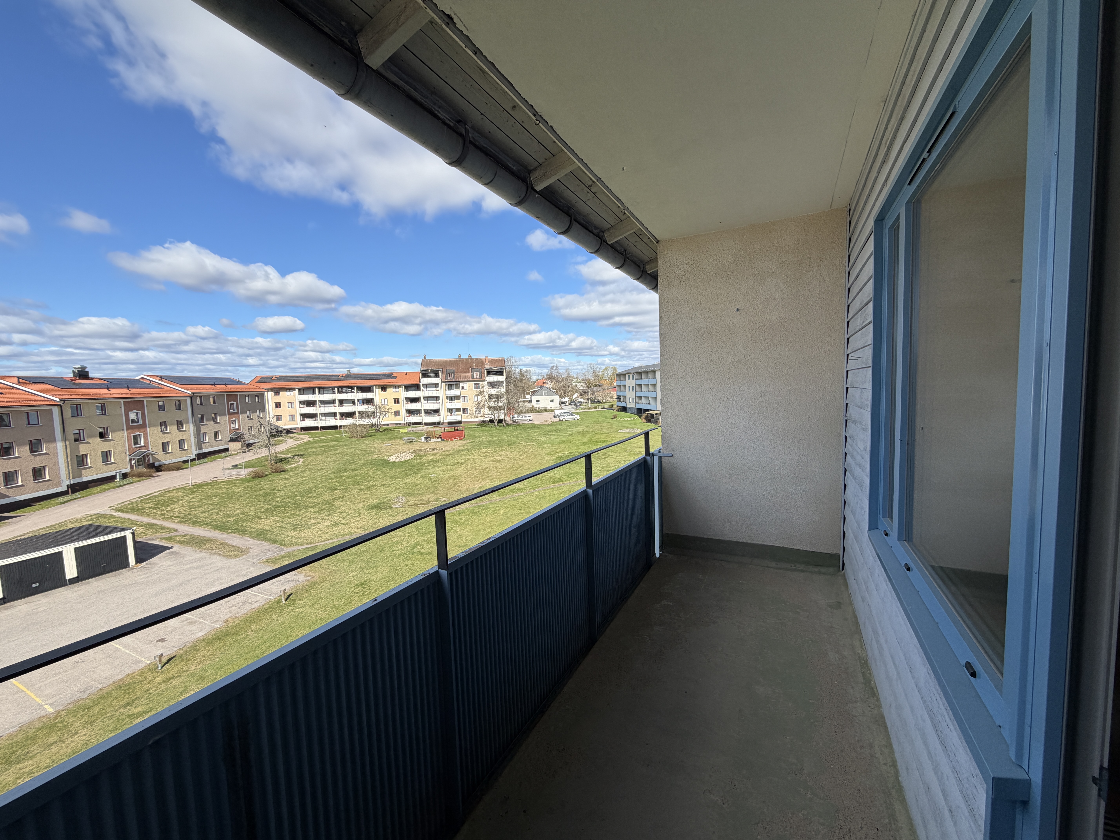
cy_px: 420
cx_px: 560
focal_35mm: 14
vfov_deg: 85.7
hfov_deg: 102.1
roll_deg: +2.0
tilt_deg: -3.9
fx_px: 453
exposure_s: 1/770
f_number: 2.2
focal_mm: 2.22
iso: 32
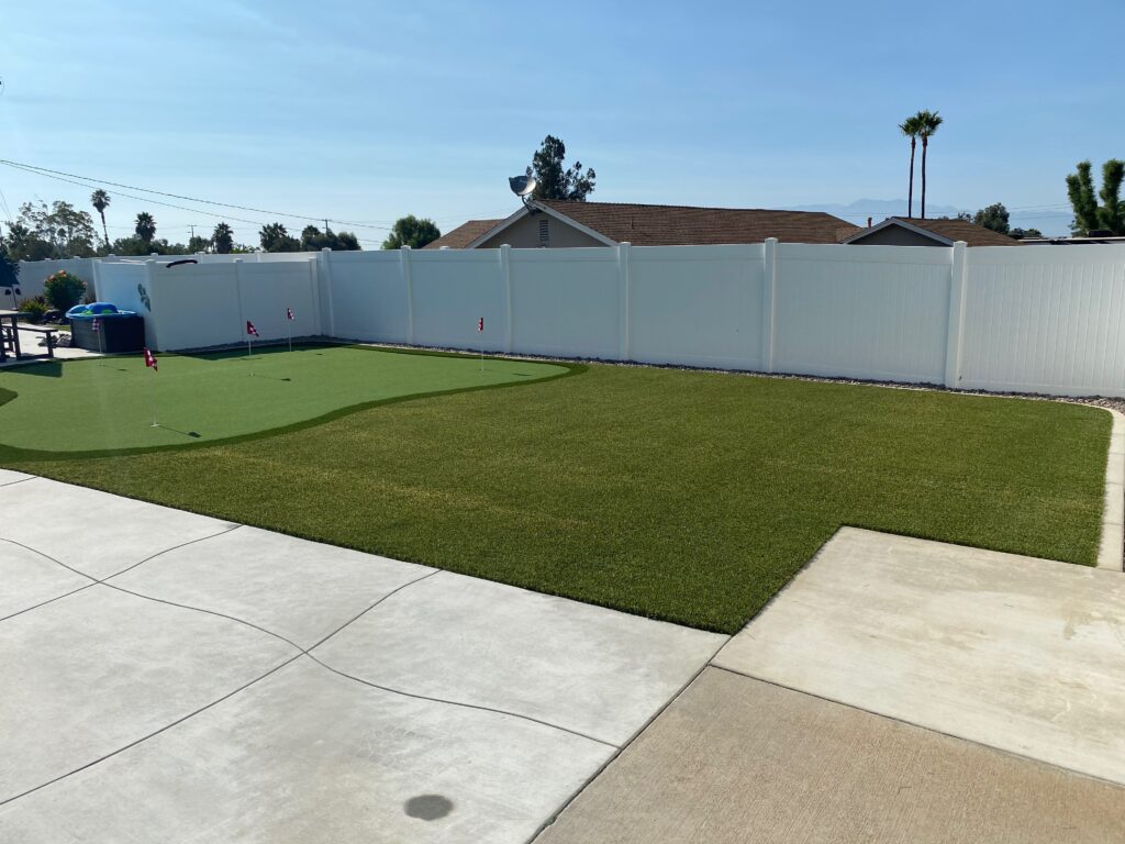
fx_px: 845
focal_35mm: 26
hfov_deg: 67.3
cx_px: 562
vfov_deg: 53.1
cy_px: 422
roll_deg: +0.7
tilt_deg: -10.3
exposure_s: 1/6061
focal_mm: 4.25
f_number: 1.8
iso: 32
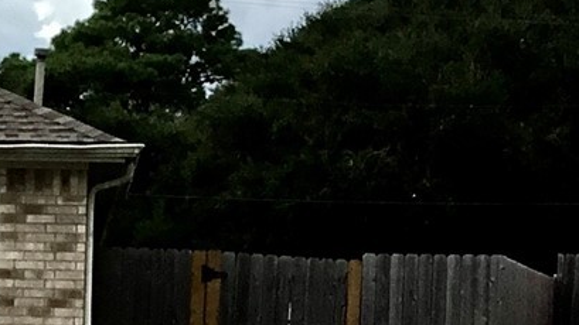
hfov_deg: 12.6
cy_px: 668
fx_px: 2594
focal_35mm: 169
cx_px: -7
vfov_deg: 6.9
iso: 25
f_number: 2.4
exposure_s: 1/1314
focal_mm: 3.3
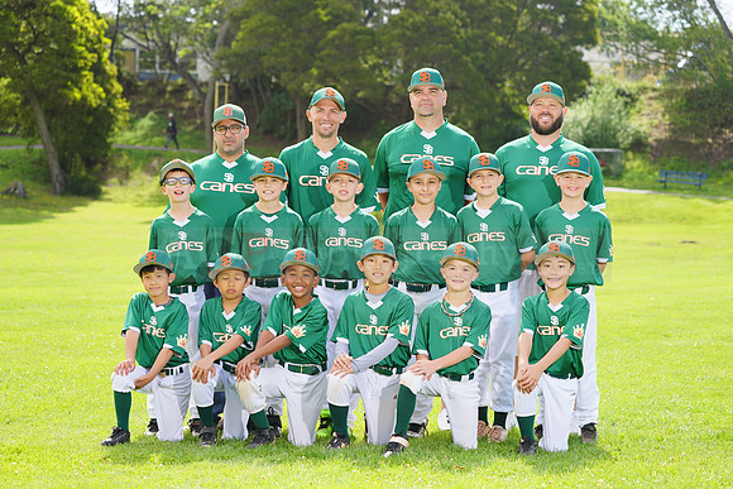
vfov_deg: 13.7
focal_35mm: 100
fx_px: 2036
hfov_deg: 20.4
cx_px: 366
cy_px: 244
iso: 100
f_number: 5.6
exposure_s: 1/250
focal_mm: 100
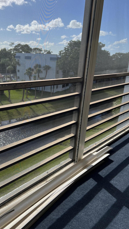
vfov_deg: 66.1
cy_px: 117
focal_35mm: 29
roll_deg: -2.5
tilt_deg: -18.5
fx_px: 176
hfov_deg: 39.7
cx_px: 44
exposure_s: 1/2915
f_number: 1.5
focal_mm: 5.7
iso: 50
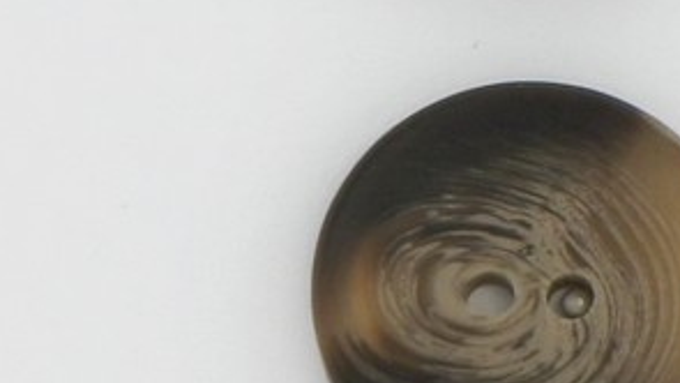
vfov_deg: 4.6
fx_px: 4753
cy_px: 12
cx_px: 862
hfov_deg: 8.1
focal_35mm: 264
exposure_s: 1/320
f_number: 9
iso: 200
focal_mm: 55
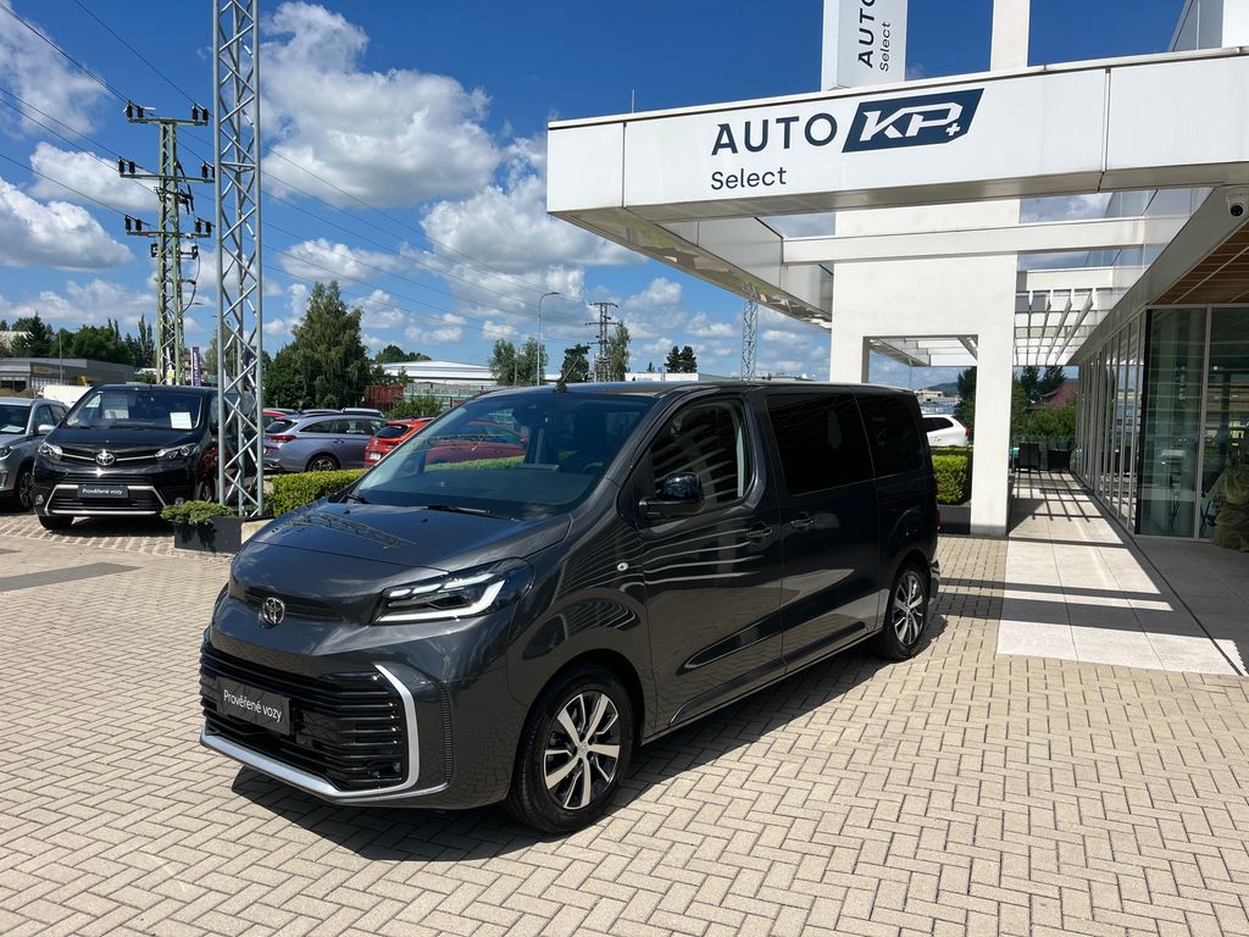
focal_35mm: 26
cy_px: 468
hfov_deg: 67.3
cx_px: 624
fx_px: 938
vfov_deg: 53.1
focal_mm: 5.1
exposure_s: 1/5556
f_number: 1.6
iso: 50
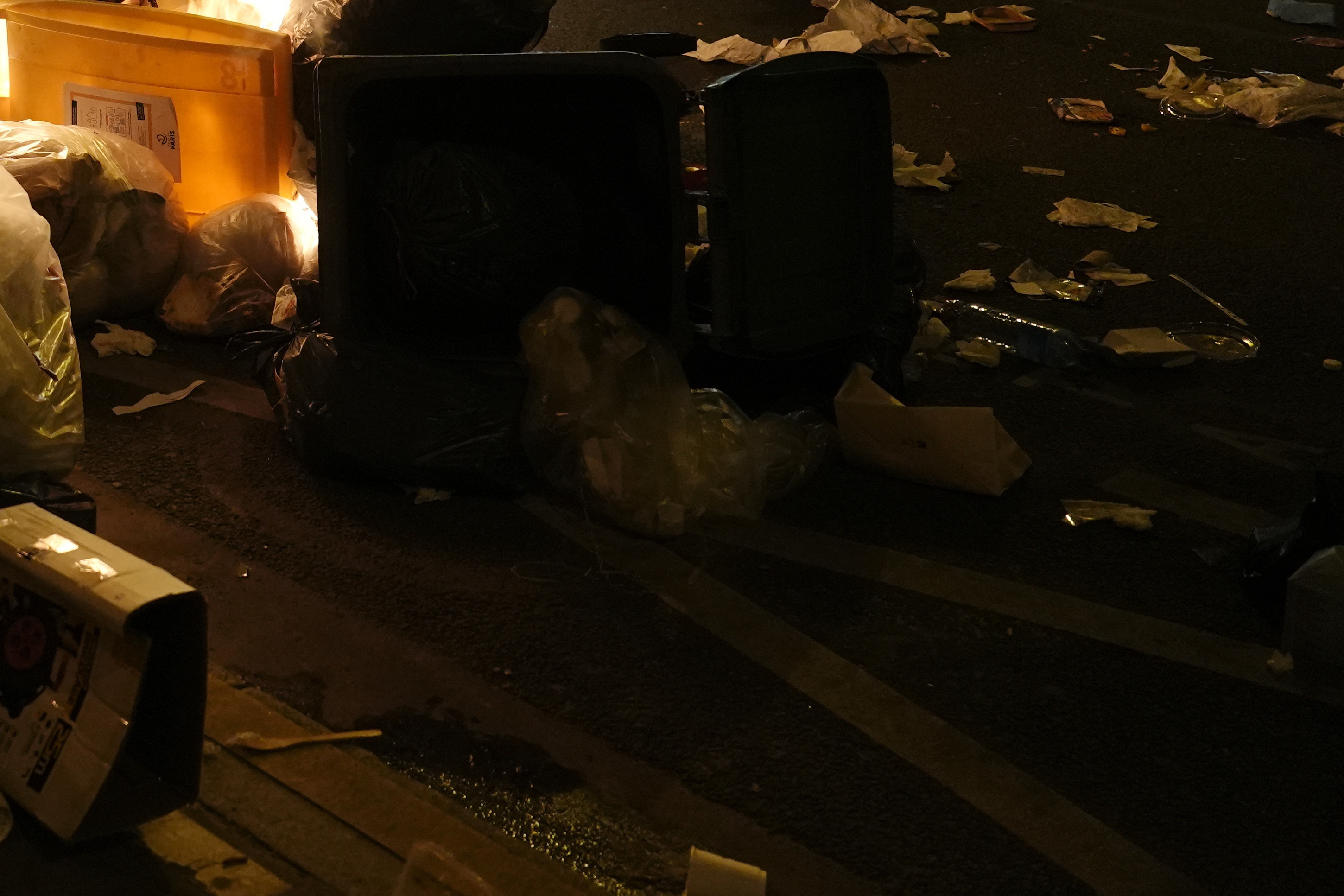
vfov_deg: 21.9
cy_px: -130
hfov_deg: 30.8
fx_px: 2165
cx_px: -133
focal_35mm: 58
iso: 2500
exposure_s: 1/100
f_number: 2.8
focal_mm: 24
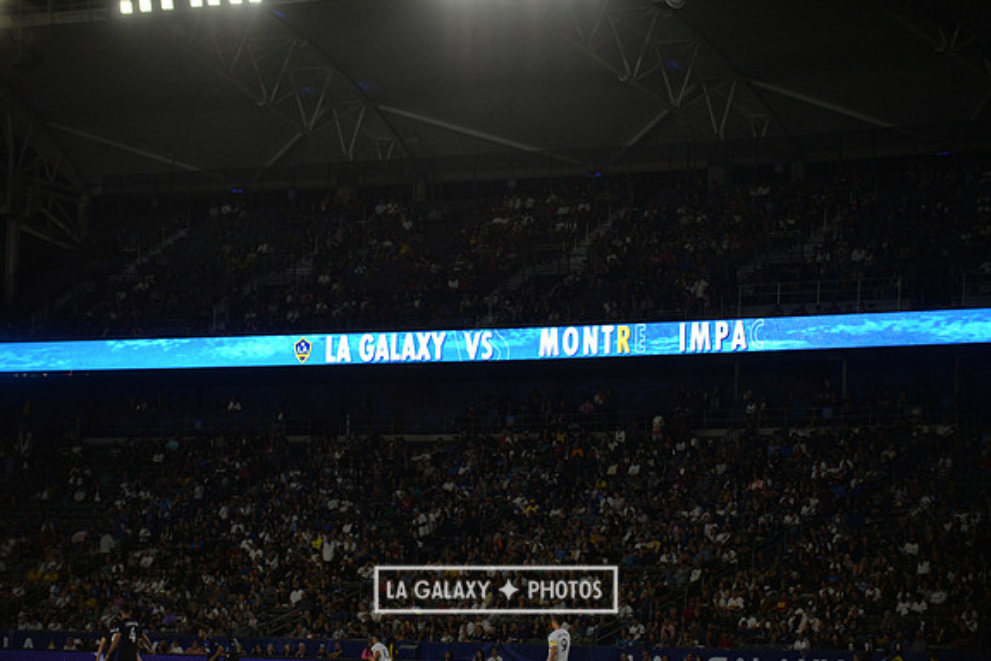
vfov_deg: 10.1
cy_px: 331
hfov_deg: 15.1
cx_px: 496
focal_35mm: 136
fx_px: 3743
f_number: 2.8
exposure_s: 1/3200
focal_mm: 135
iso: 1600
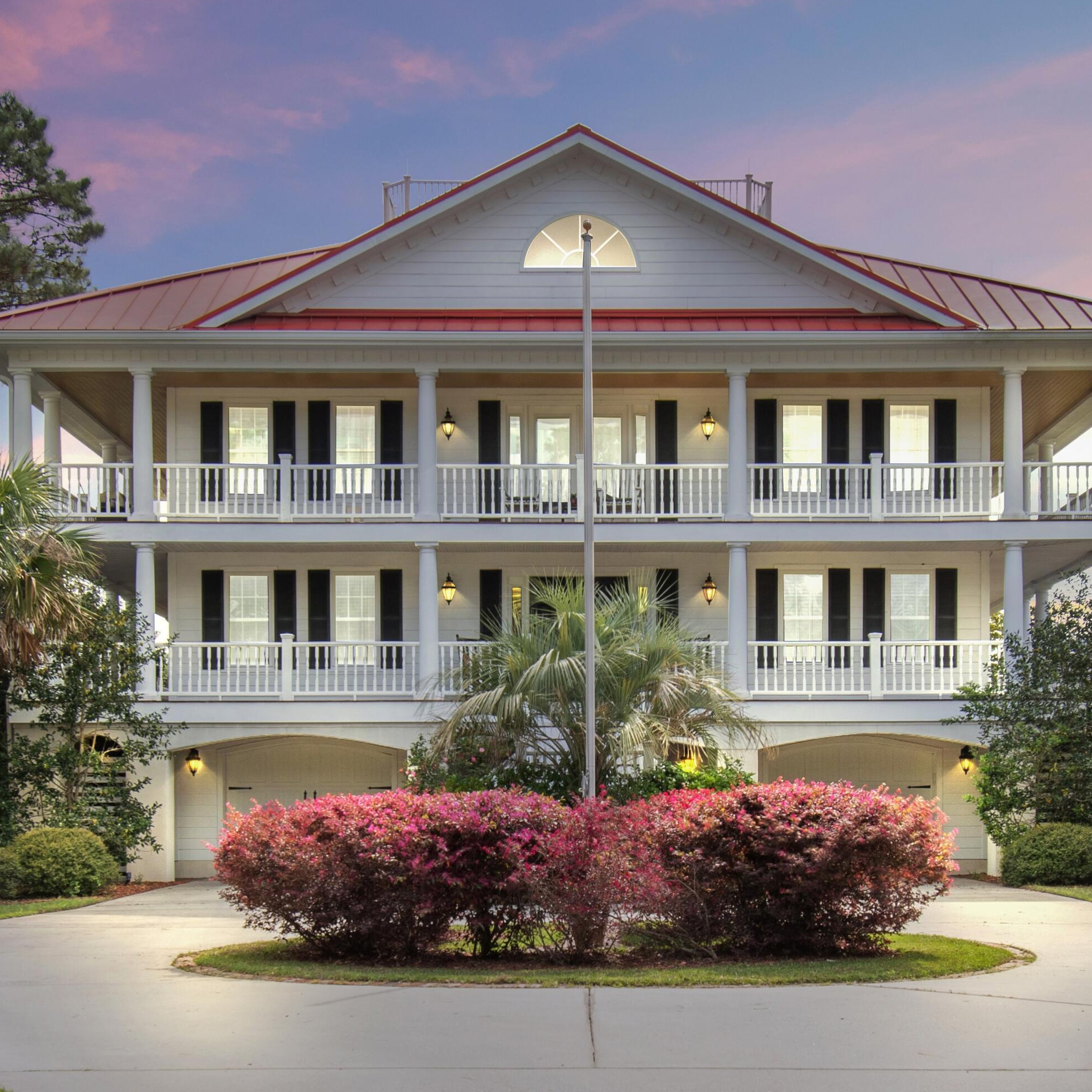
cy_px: 554
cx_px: 583
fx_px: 1392
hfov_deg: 42.8
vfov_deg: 42.8
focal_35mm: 39
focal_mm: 20
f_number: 8
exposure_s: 1/250
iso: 100
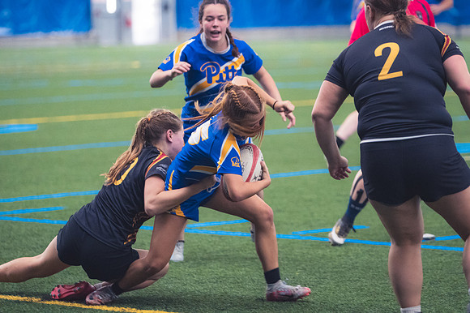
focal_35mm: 202
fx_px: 2636
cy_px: 156
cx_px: 235
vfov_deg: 6.8
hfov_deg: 10.2
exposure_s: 1/320
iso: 4500
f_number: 2.8
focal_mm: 135
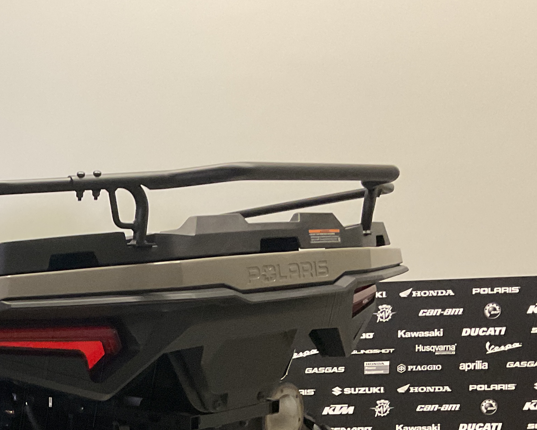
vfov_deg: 20.1
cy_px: 467
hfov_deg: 24.9
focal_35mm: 73
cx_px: 9
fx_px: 1160
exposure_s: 1/40
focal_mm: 3
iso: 200
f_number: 1.8
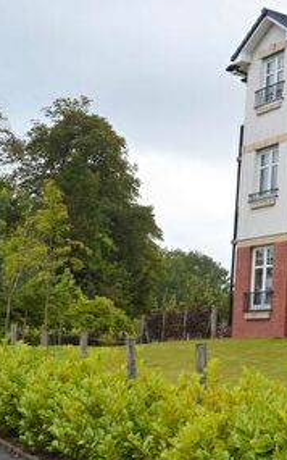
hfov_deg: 14.9
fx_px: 939
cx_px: 535
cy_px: 169
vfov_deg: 27.4
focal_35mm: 75
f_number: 7.1
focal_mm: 20
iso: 100
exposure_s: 1/160
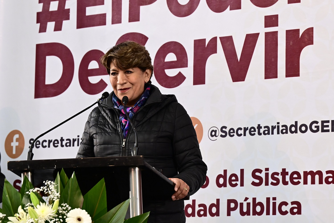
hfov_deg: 10.5
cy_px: 112
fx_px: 1809
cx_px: 167
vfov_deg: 7.0
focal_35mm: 195
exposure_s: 1/320
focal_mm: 130
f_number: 5
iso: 2500
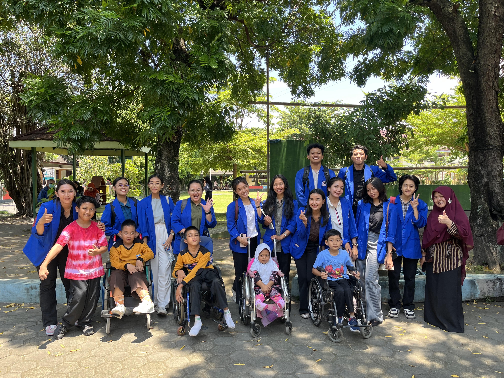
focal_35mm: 26
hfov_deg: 67.3
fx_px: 379
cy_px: 189
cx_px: 252
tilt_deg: -1.7
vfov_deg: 53.1
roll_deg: -0.2
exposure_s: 1/266
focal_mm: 5.1
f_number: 1.6
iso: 50
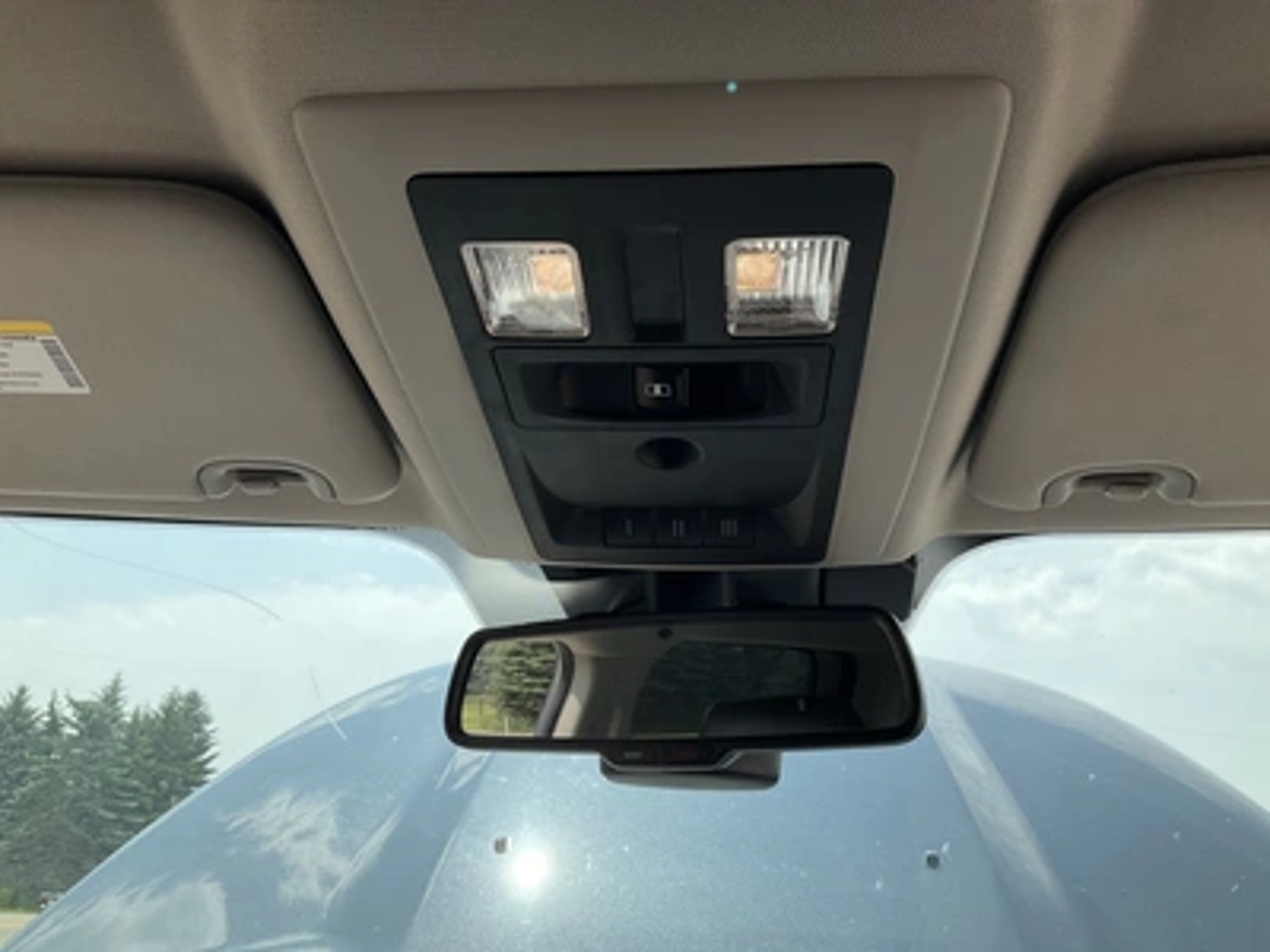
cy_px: 476
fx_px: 1064
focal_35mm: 29
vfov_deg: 48.2
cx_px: 635
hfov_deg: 61.7
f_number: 1.8
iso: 25
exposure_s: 1/1144
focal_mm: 3
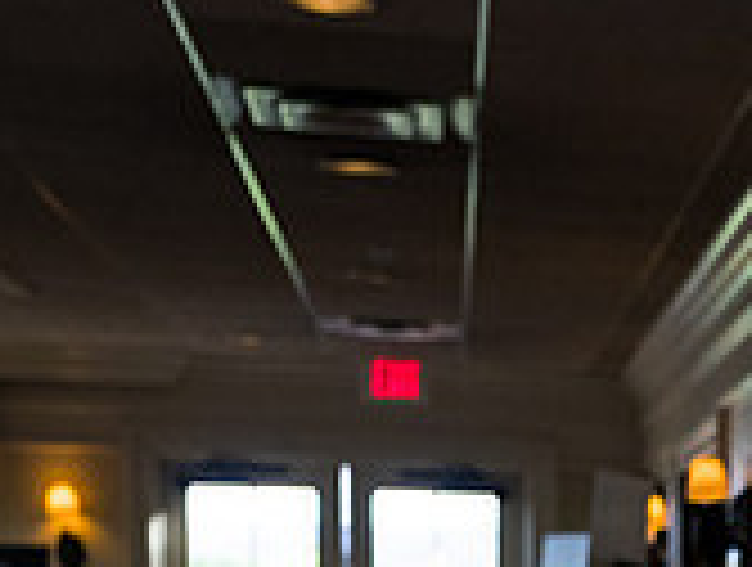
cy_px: 862
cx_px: 1157
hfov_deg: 16.2
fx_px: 2395
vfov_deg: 12.8
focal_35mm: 110
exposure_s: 1/125
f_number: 3.2
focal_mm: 22.3
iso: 800
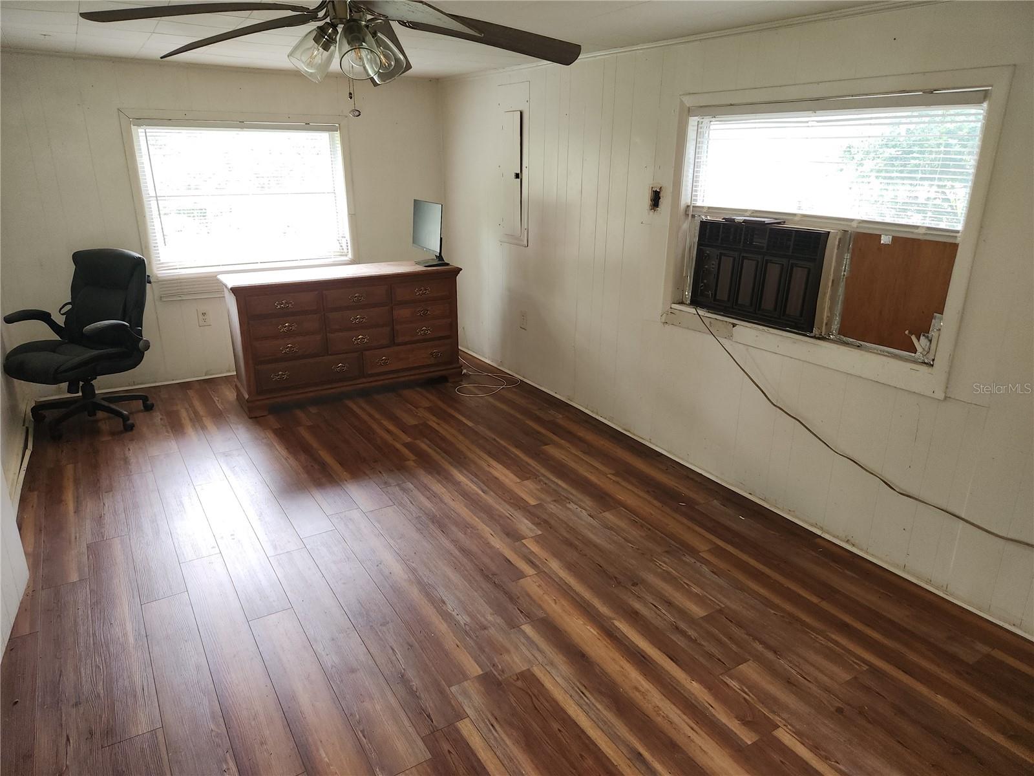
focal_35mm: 23
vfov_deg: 58.9
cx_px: 517
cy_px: 388
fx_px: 687
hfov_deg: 73.9
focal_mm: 5.4
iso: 100
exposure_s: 1/40
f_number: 1.8
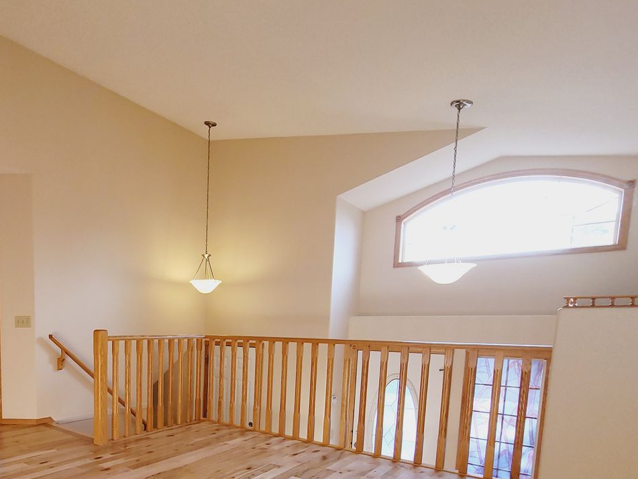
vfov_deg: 59.5
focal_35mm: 21
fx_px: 387
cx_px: 146
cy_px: 368
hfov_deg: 72.5
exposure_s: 1/119
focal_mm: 2.2
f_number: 2.2
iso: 80
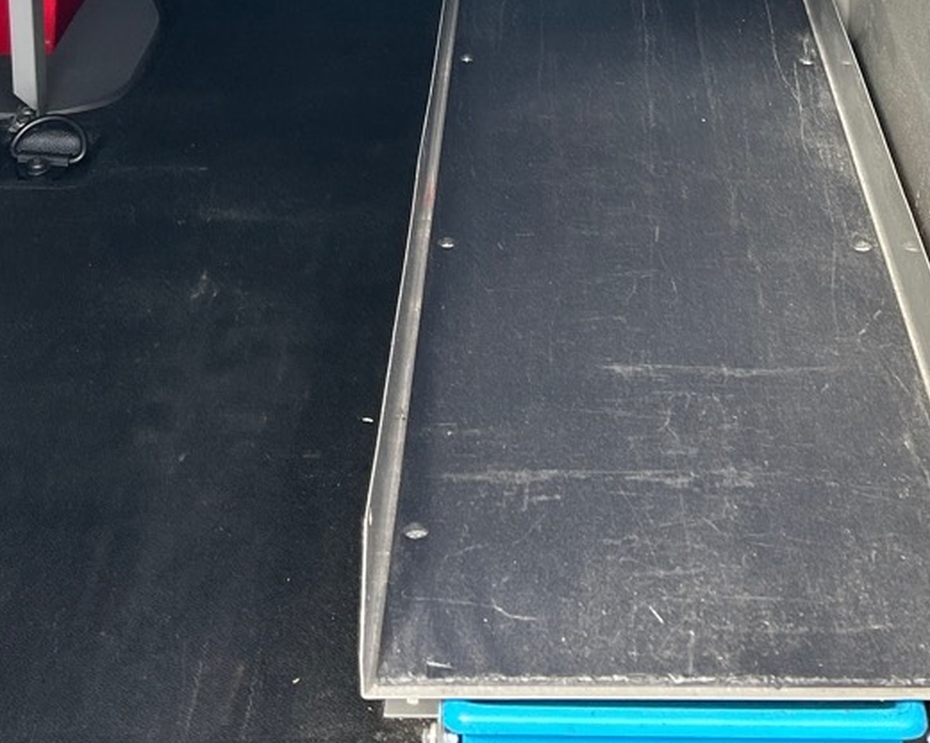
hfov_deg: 24.3
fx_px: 2145
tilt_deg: -14.5
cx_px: 616
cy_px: -288
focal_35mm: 78
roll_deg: +0.7
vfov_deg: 18.0
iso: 50
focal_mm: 5.7
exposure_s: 1/366
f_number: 1.5
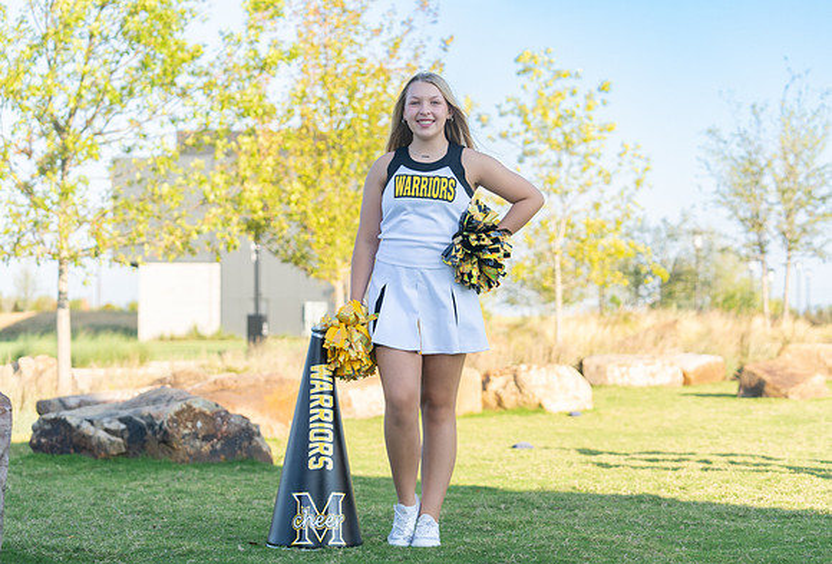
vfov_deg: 18.4
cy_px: 269
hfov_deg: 26.9
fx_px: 1737
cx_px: 418
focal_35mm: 75
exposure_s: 1/320
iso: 100
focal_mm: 70
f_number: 3.5
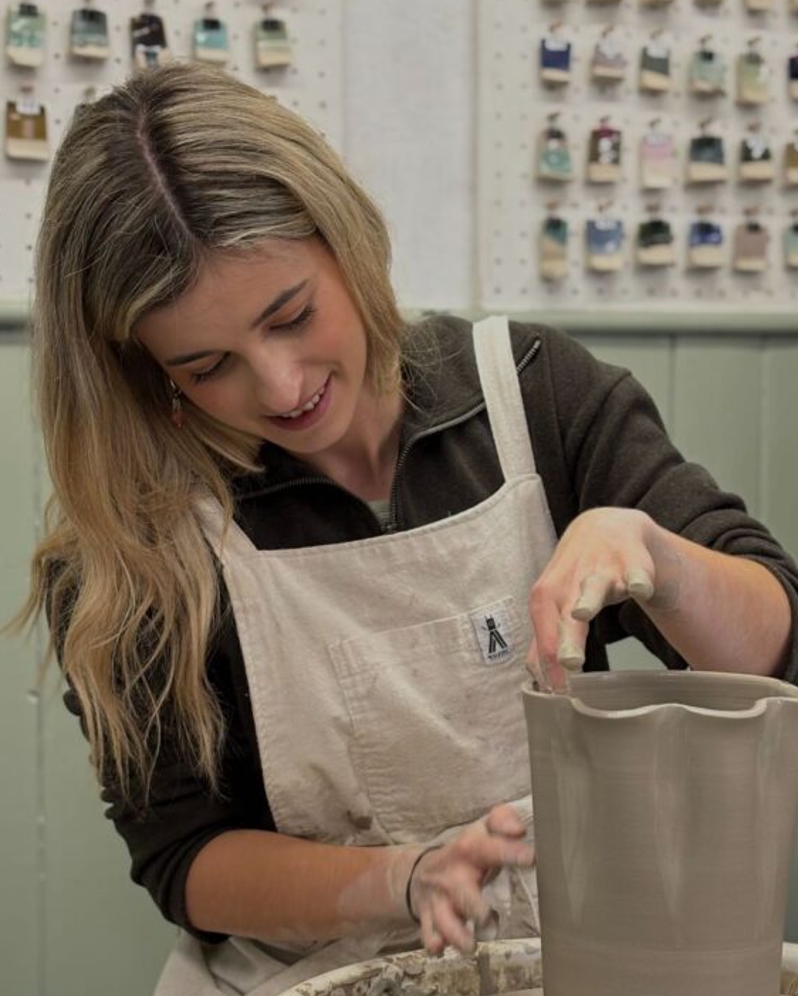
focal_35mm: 74
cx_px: 426
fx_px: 2184
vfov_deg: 25.7
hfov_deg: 20.7
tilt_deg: -4.9
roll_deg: +1.4
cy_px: 594
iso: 50
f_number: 1.6
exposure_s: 1/50
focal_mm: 5.96
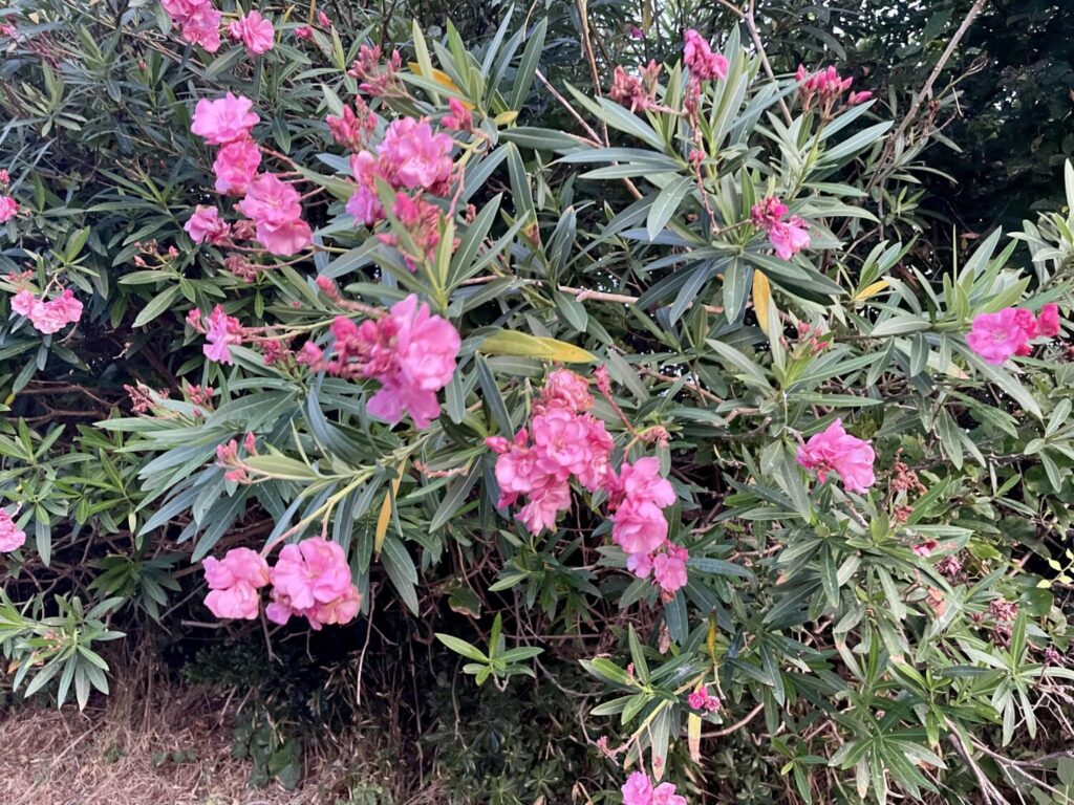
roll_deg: +3.0
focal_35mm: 26
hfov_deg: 67.3
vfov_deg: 53.1
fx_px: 807
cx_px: 537
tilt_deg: +9.7
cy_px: 402
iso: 400
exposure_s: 1/60
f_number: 1.6
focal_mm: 4.2
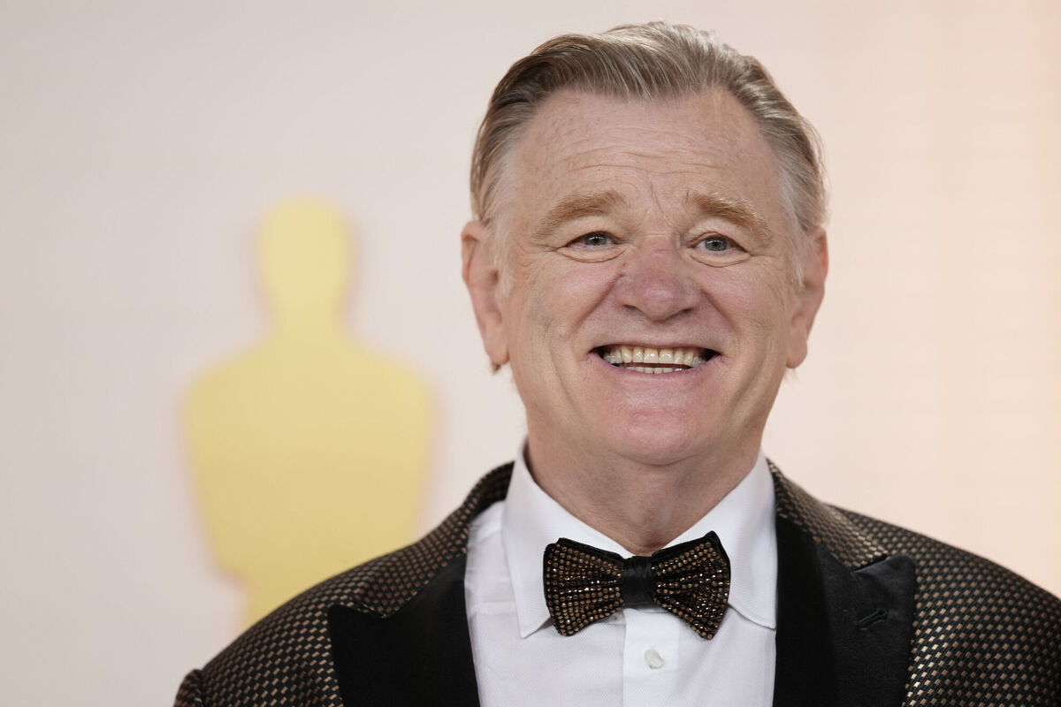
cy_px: 354
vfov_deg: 6.9
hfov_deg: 10.3
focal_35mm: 200
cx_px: 530
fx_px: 5894
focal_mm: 200
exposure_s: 1/200
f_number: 2.8
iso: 640
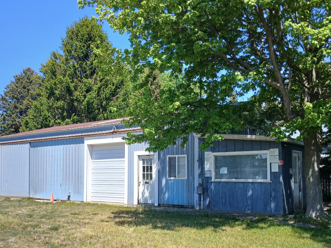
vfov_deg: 37.5
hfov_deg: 48.9
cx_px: 152
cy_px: 154
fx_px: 363
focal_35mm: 38
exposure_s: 1/415
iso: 20
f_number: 1.8
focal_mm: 3.98
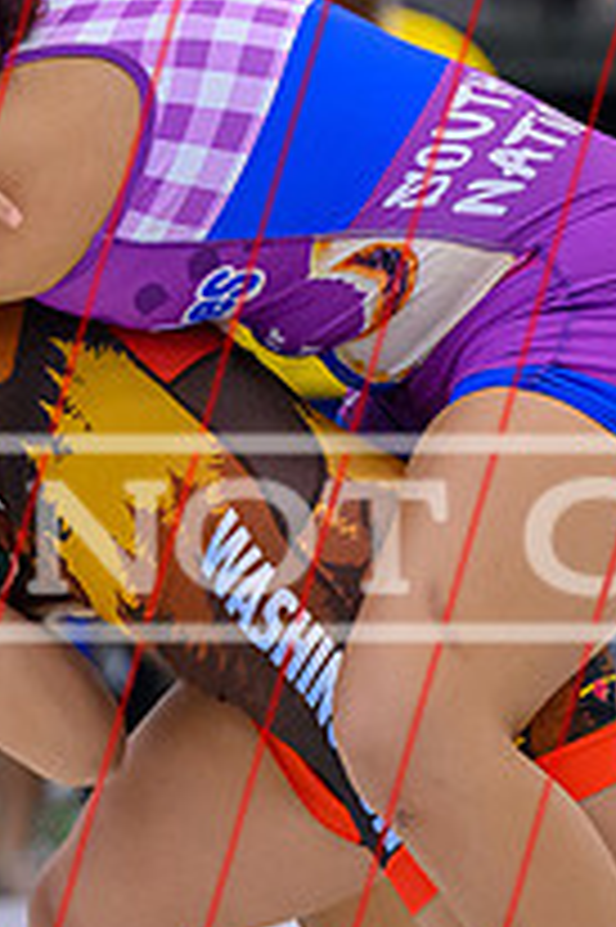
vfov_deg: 5.2
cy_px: 584
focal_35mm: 398
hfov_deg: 3.4
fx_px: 10232
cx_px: 319
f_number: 2.8
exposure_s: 1/800
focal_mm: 90
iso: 6400
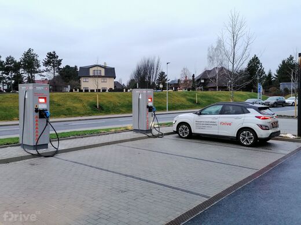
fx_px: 287
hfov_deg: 55.4
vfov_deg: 42.9
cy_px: 112
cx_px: 150
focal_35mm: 33
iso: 100
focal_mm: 5.3
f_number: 1.8
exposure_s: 1/33.3
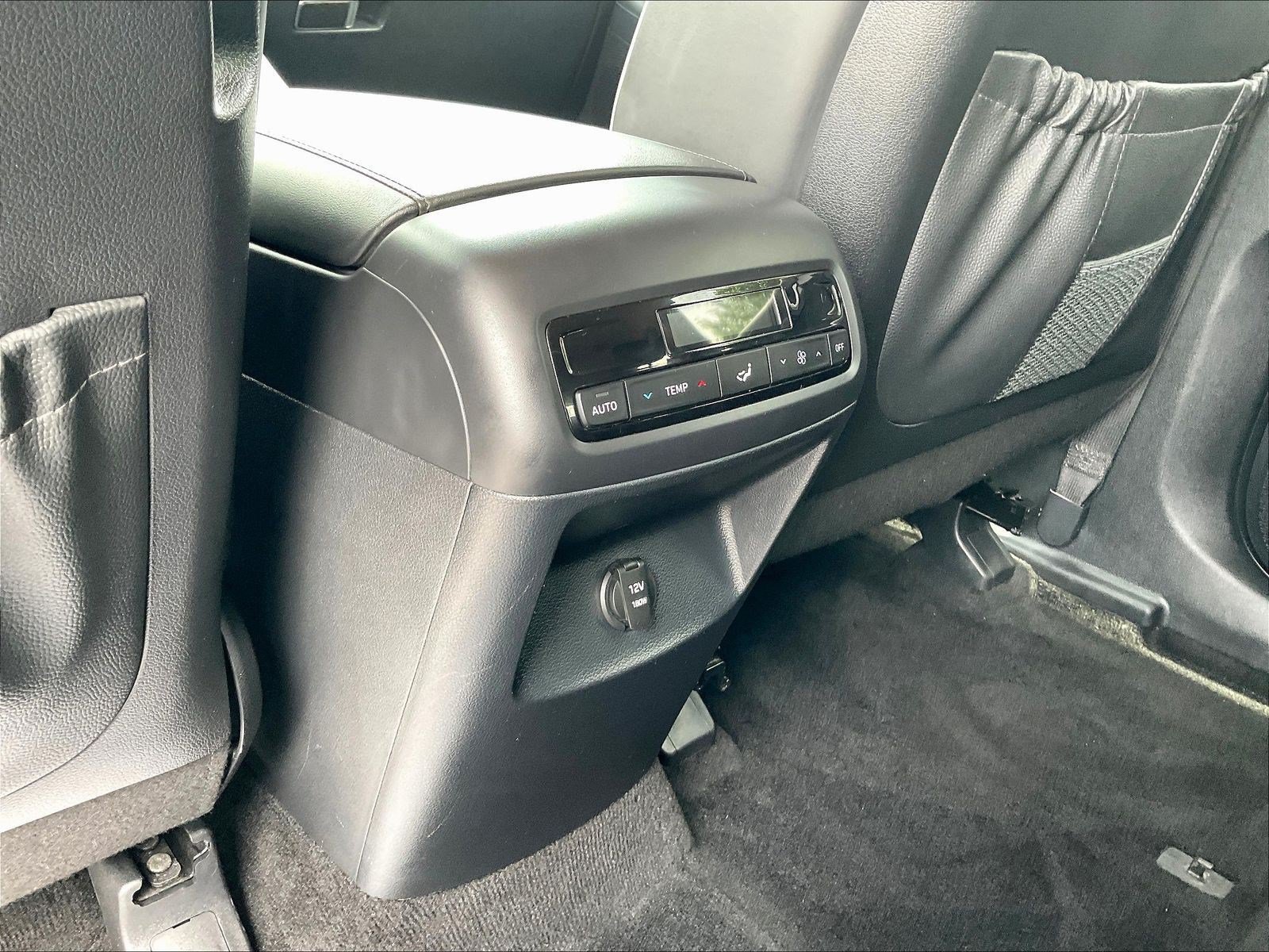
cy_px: 476
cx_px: 634
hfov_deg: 61.7
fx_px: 1063
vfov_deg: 48.2
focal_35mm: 29
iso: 160
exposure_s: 1/60
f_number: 1.8
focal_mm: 3
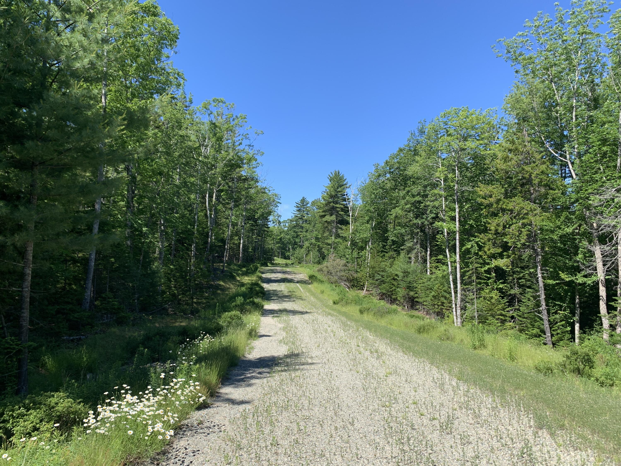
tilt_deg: +4.4
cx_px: 310
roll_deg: -1.6
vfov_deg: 53.1
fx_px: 466
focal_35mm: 26
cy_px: 233
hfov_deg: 67.3
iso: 25
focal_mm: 4.25
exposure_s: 1/1350
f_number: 1.8
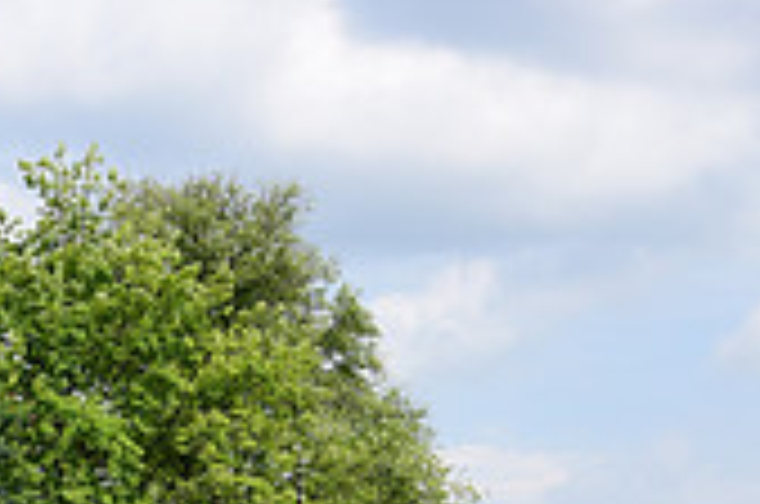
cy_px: 830
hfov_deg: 17.3
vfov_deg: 11.1
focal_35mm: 117
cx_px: 121
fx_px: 2465
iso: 125
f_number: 11
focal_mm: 34
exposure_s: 1/160
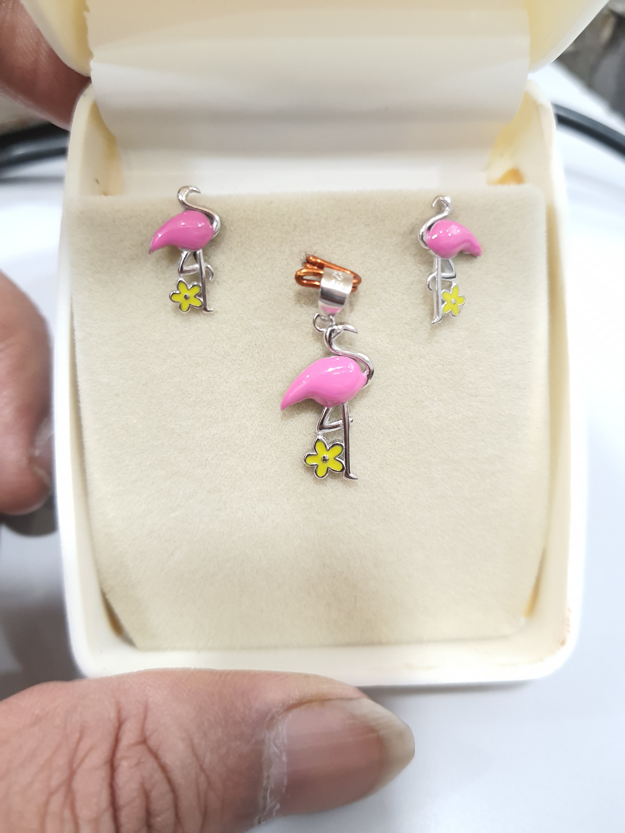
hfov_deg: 53.1
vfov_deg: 67.3
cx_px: 312
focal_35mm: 26
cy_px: 416
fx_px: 626
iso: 400
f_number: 1.7
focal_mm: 4.32
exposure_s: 1/50
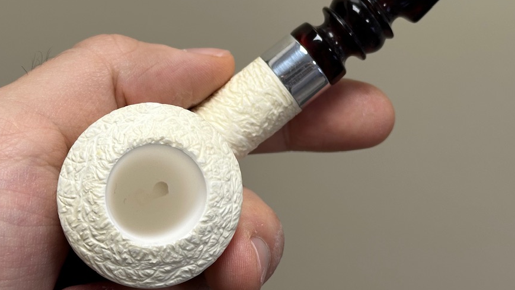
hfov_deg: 27.5
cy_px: 77
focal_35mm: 77
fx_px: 1052
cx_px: 295
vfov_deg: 15.6
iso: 64
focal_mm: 6.86
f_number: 1.78
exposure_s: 1/100
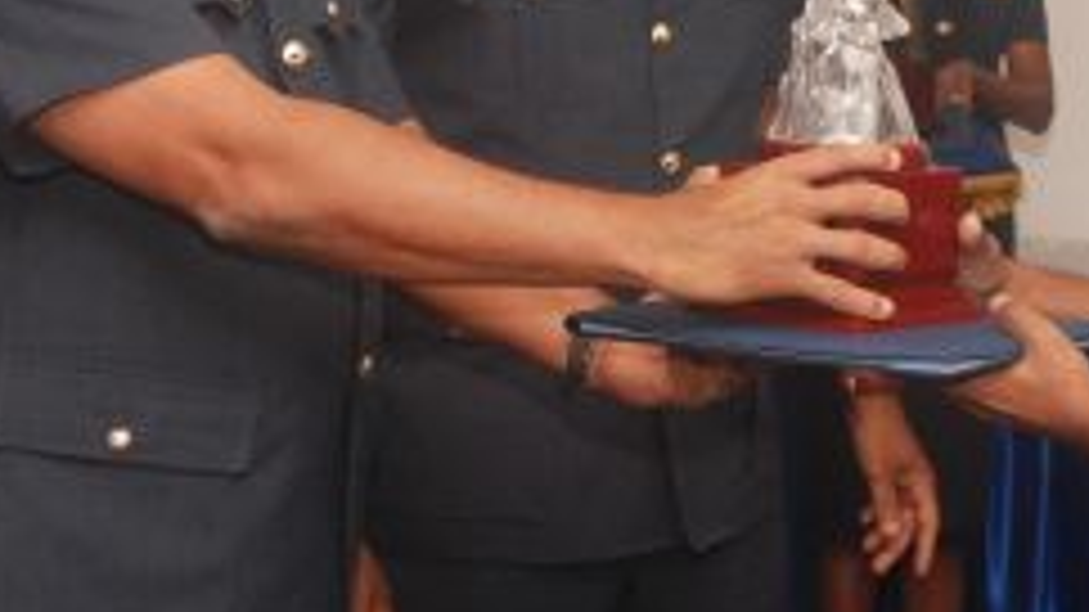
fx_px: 3935
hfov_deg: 15.7
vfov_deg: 8.8
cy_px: 22
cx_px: 814
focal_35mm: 136
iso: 400
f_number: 5.6
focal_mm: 35
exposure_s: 1/100
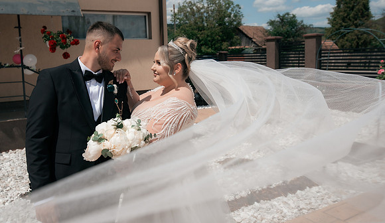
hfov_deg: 60.3
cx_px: 177
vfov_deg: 37.1
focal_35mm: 32
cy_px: 87
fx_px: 331
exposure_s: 1/2500
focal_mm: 28
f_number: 5
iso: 320
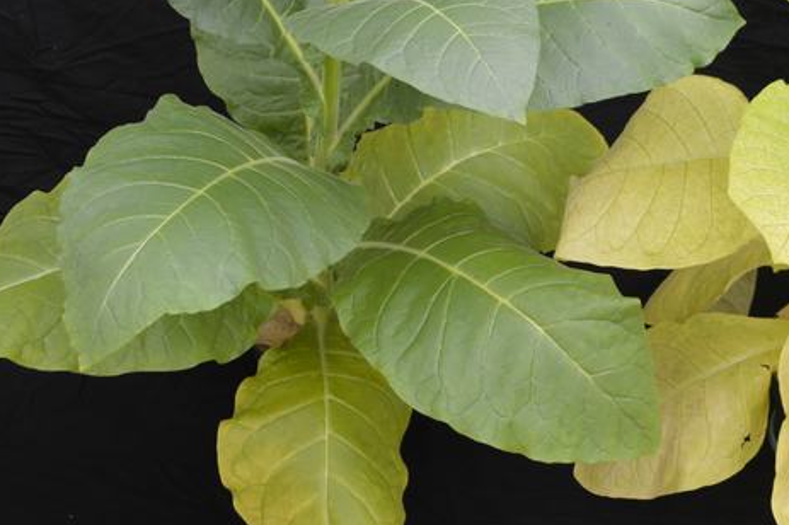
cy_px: 101
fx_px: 1643
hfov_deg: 26.8
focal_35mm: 75
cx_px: 552
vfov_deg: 18.0
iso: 100
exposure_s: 1/30
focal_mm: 22
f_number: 3.8
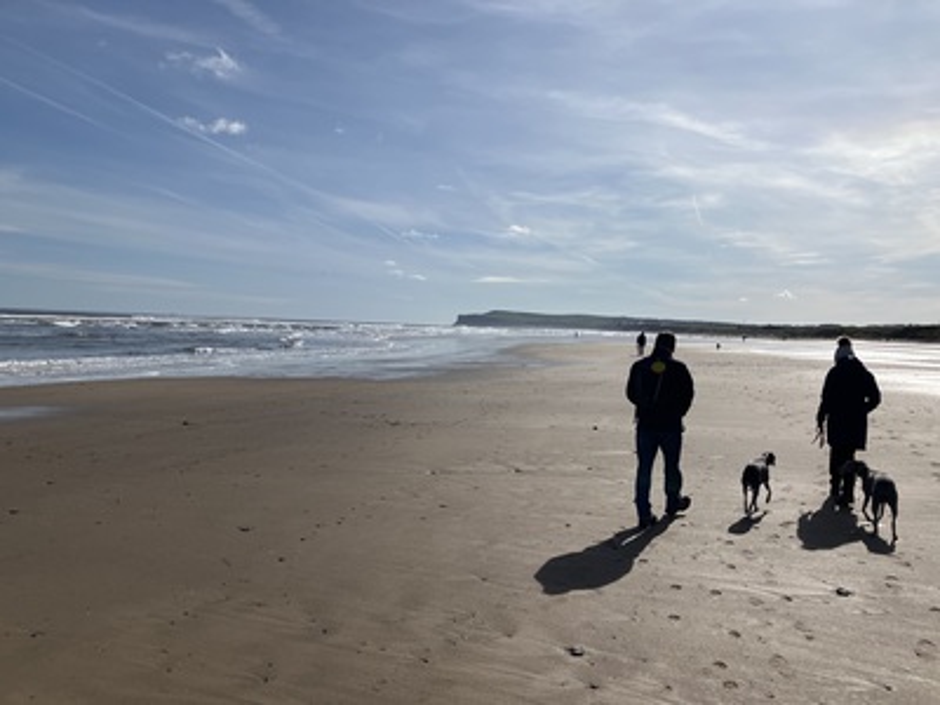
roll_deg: -1.9
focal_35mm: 28
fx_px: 760
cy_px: 352
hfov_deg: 63.4
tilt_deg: -2.5
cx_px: 470
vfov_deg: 49.7
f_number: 1.8
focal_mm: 3.99
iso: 32
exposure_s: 1/6944
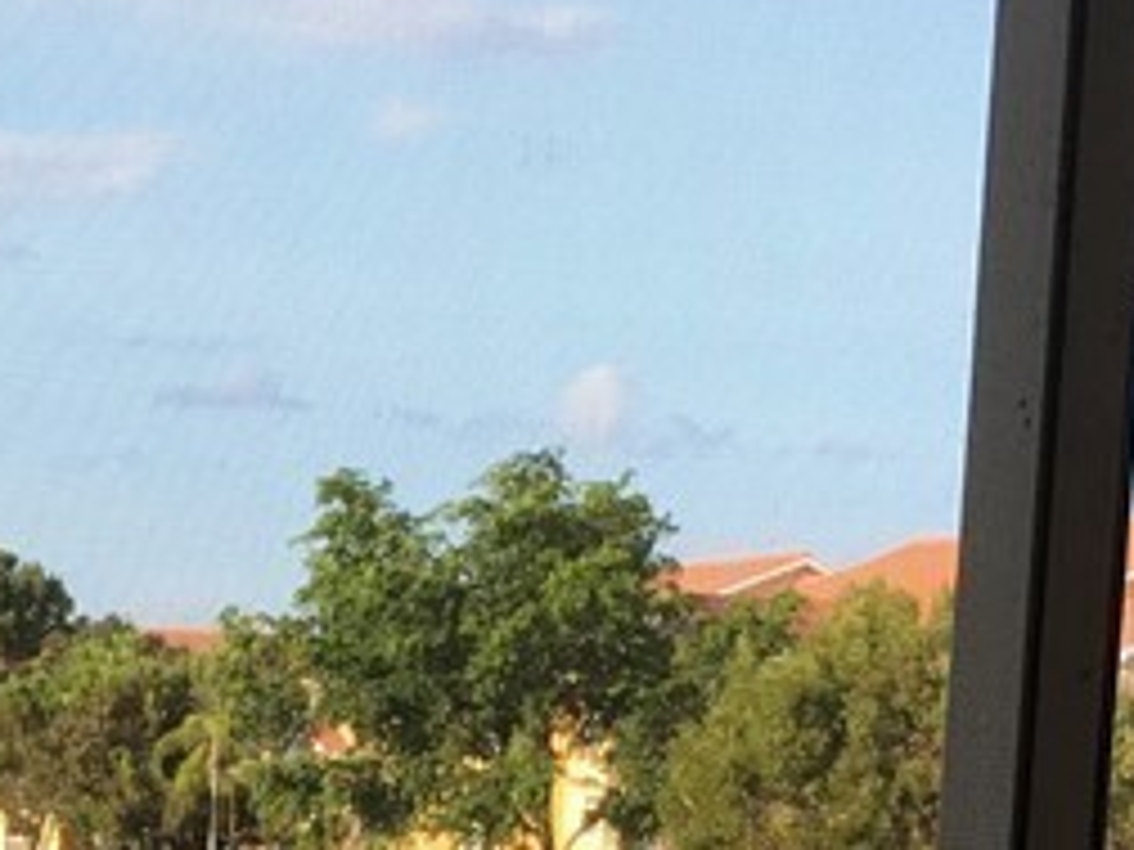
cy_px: 1318
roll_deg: -1.5
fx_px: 3735
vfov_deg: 12.3
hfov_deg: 17.2
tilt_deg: -7.9
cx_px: 328
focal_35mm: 114
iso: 20
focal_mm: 3.99
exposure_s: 1/618
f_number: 1.8
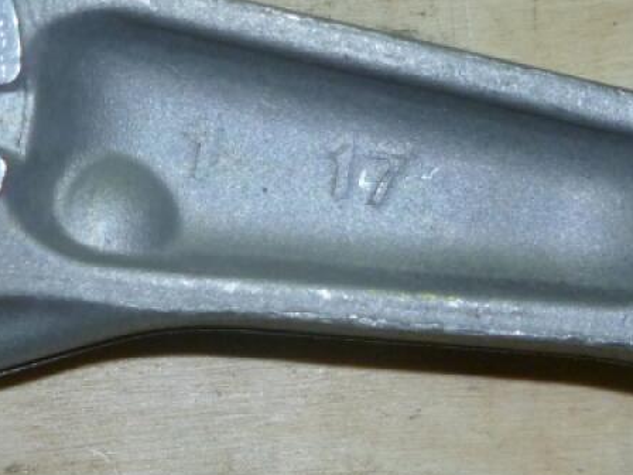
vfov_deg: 14.8
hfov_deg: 19.5
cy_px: 301
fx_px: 1829
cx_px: 150
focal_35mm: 100
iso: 160
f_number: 3.3
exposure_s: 1/30
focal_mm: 5
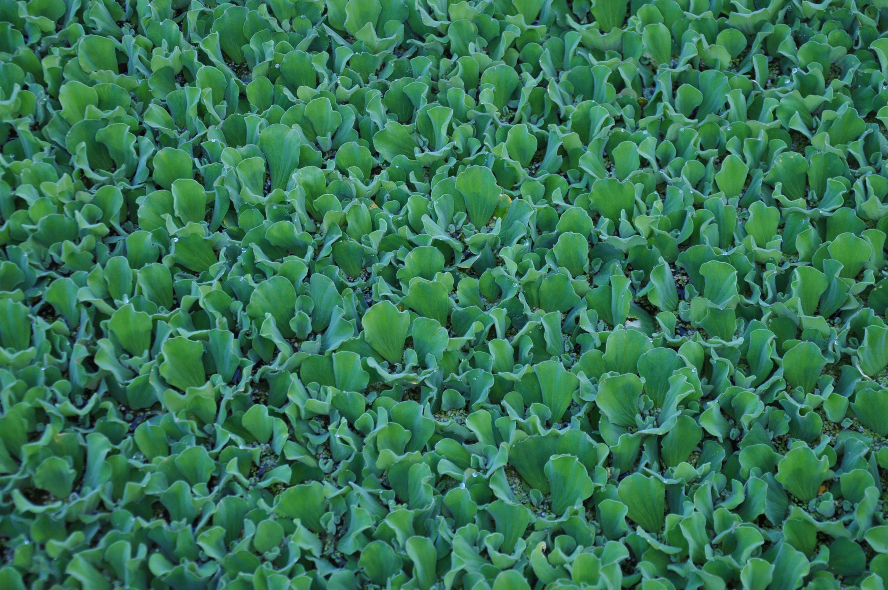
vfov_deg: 15.7
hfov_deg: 23.4
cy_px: 295
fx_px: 2143
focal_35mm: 87
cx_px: 444
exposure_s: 1/100
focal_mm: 58
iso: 400
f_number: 5
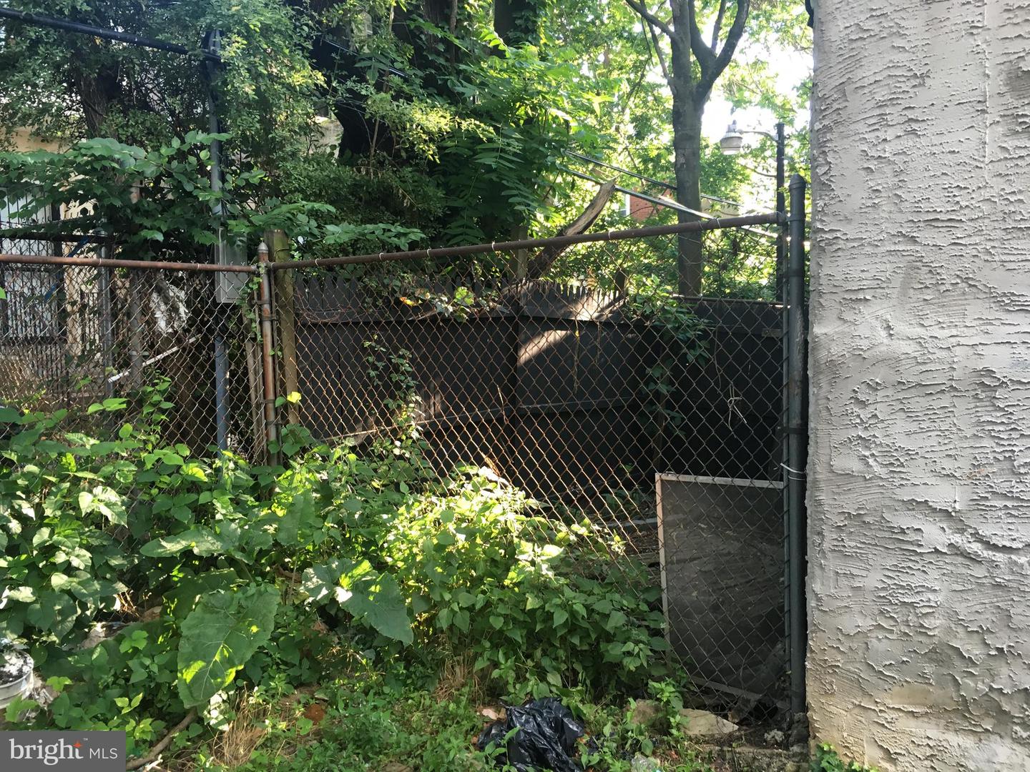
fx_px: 863
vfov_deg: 48.2
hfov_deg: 61.7
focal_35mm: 29
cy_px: 386
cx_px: 515
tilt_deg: -4.1
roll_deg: +0.6
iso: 25
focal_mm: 4.15
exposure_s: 1/30
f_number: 2.2
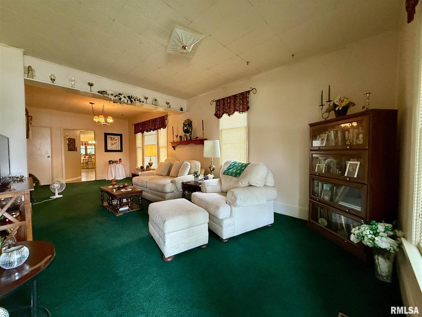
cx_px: 211
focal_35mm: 14
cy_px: 158
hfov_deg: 102.1
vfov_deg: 85.7
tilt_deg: -1.8
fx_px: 171
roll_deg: +0.2
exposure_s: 1/60
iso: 400
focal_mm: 2.22
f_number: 2.2
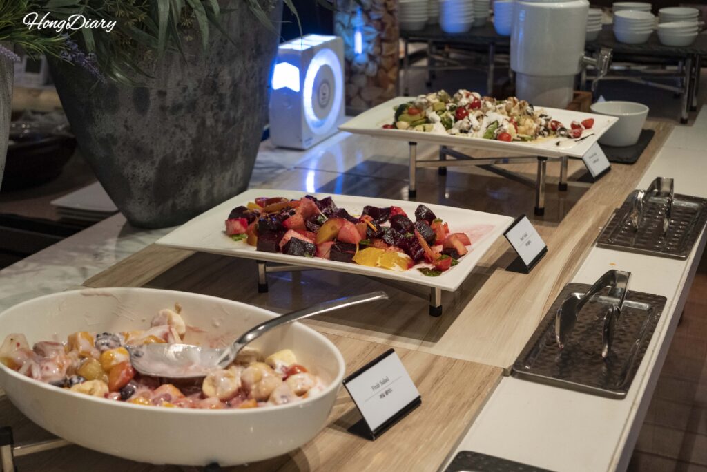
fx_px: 982
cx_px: 354
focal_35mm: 50
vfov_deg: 27.0
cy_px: 236
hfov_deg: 39.6
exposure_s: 1/160
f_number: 5.6
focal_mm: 50
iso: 5000
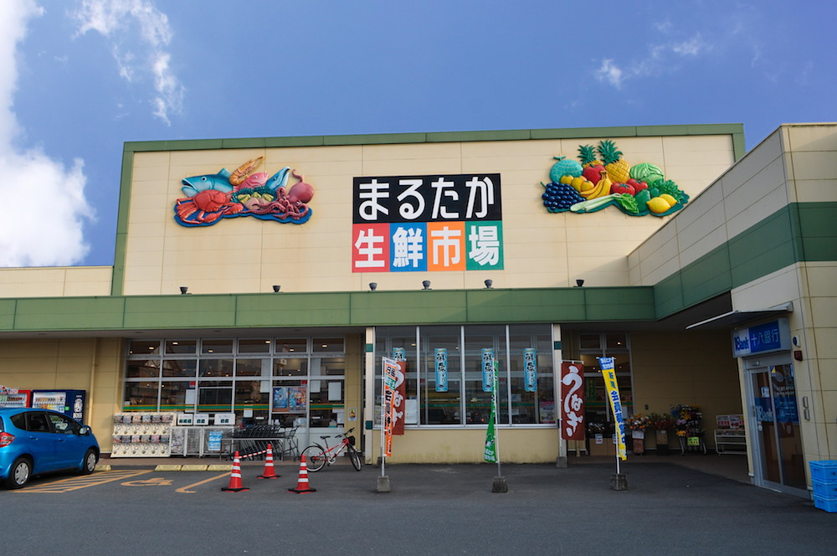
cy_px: 278
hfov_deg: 67.4
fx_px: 627
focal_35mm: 27
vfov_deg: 47.8
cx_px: 418
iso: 200
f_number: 9
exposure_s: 1/160
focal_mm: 18
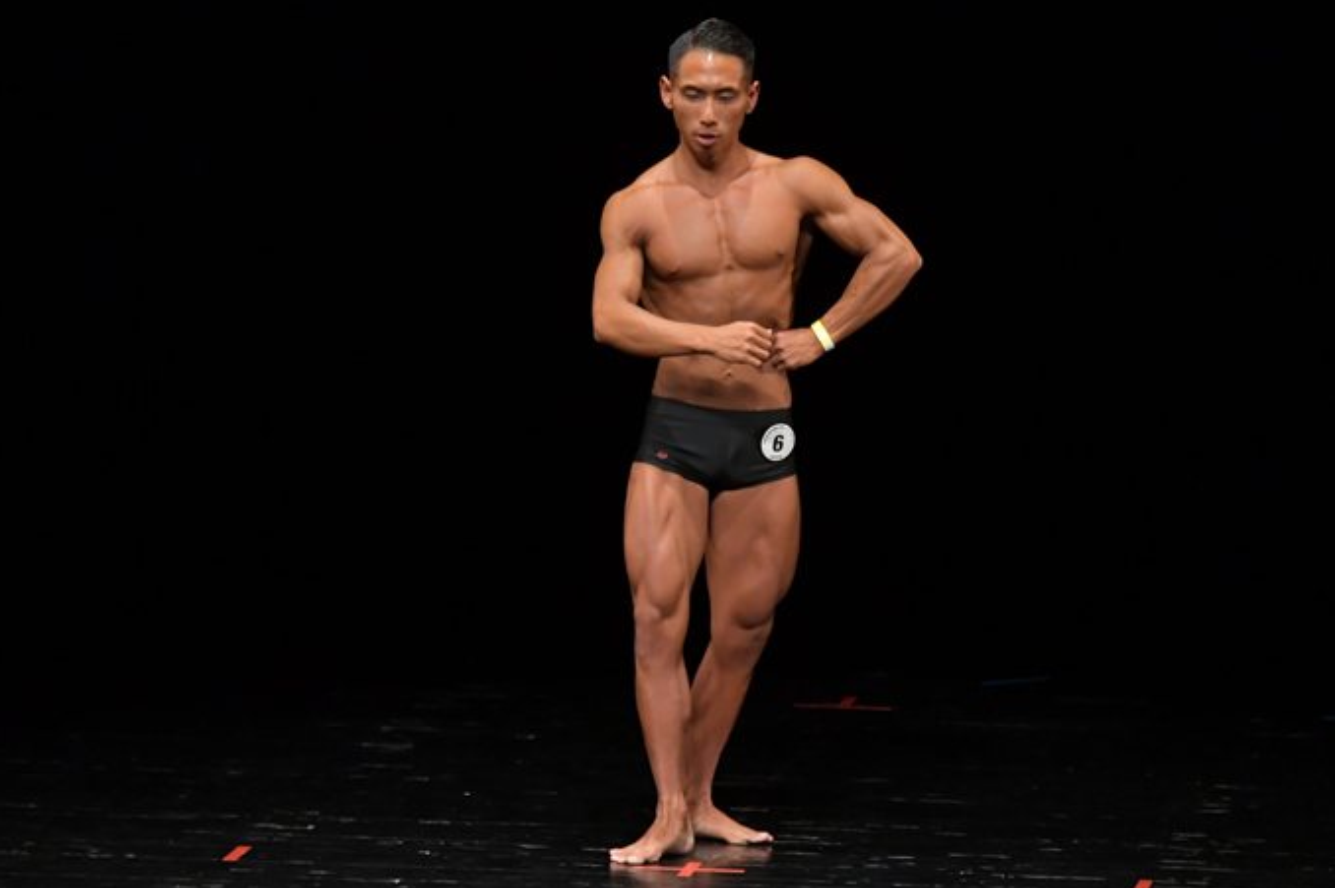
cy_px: 463
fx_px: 12080
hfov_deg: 6.3
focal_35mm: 326
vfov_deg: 4.2
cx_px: 722
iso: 3200
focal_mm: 190
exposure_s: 1/400
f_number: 5.6
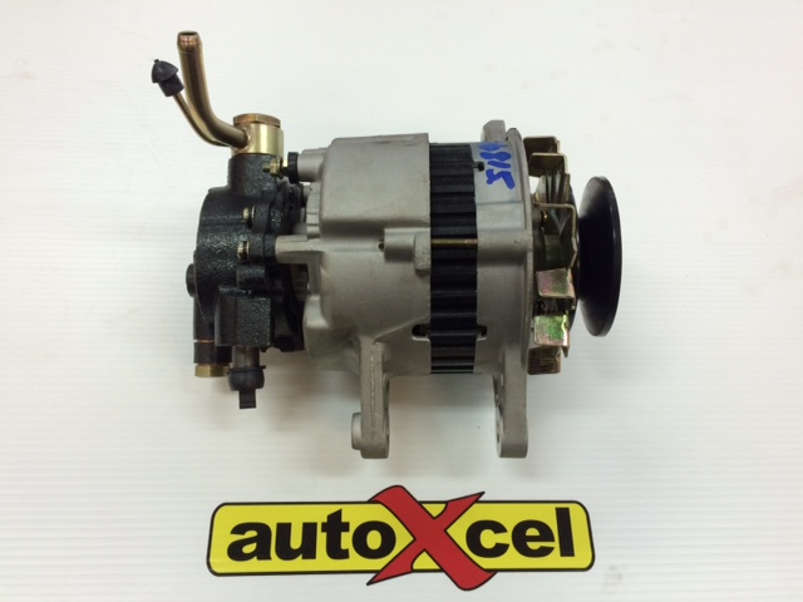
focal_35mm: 29
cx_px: 402
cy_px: 301
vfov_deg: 48.2
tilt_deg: -61.0
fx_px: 673
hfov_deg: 61.7
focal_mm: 4.15
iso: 40
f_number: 2.2
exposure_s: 1/33
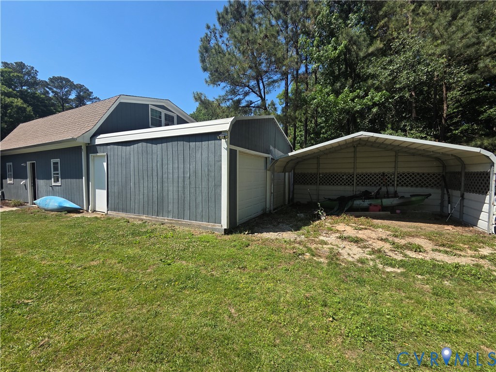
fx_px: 186
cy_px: 186
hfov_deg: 106.2
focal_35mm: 13
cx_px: 248
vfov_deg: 89.9
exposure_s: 1/1668
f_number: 2.2
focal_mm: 2.2
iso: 50
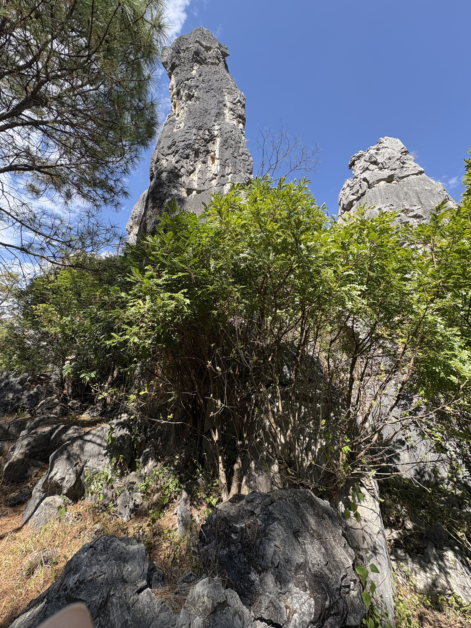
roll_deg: -1.0
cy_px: 314
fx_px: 254
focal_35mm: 14
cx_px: 236
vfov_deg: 102.1
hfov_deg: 85.7
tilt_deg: +22.2
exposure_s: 1/329
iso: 50
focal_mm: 2.22
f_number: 2.2
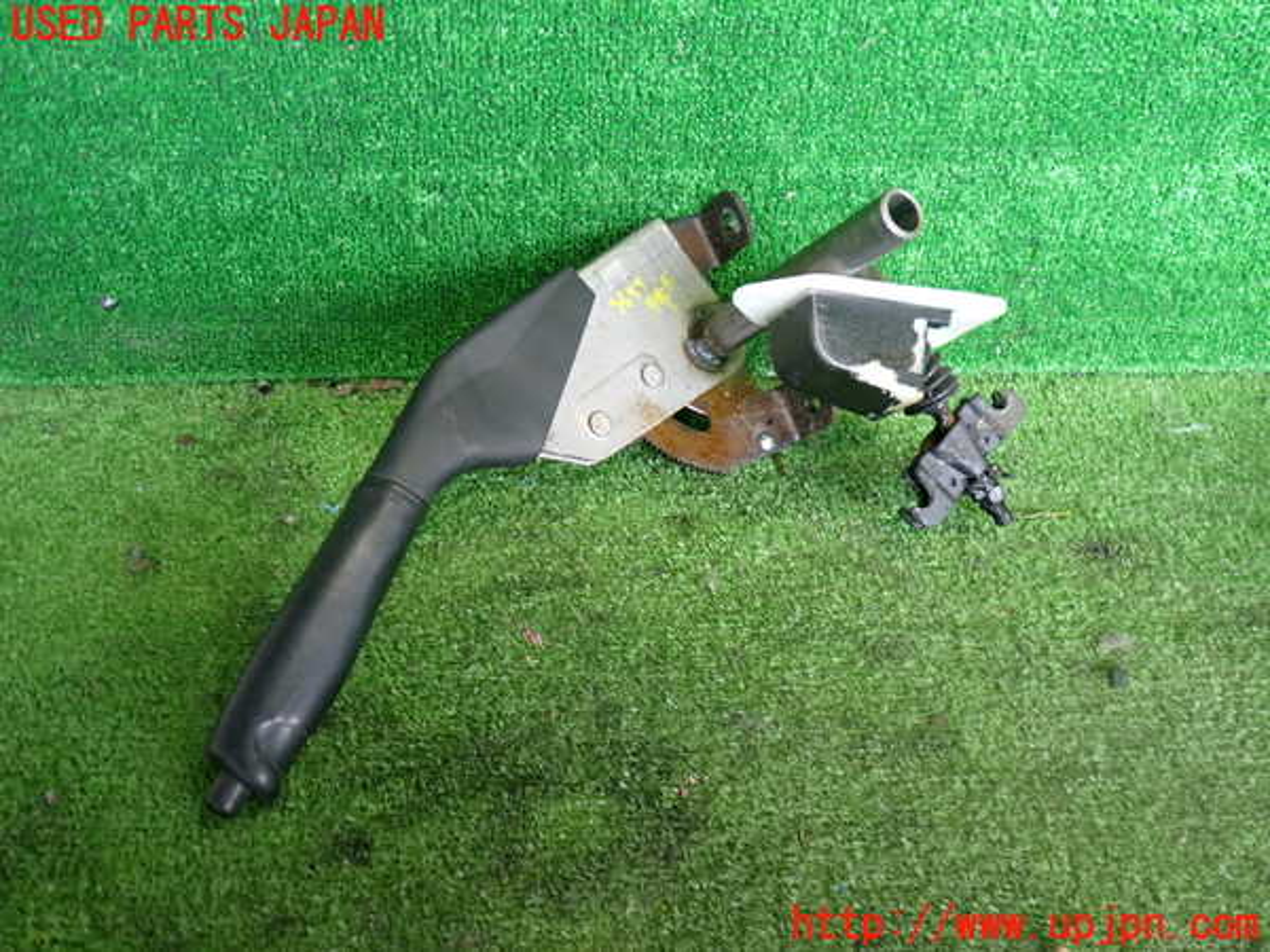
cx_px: 635
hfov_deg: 60.0
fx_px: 1101
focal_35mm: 30
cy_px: 476
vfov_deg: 46.8
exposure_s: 1/30
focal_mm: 5.4
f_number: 2.3
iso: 200
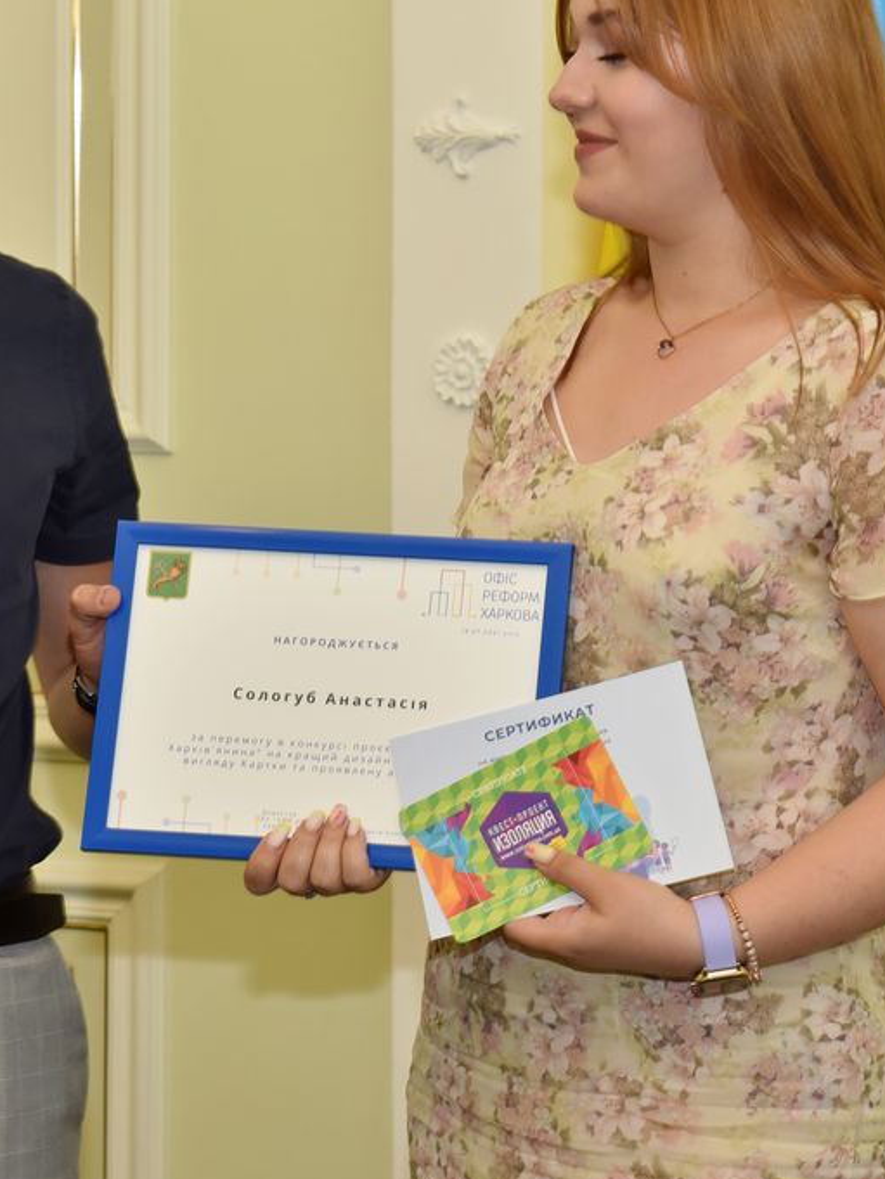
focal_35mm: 168
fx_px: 5725
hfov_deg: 8.8
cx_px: 320
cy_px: 380
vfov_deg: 11.7
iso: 800
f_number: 7.1
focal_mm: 85
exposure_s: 1/60
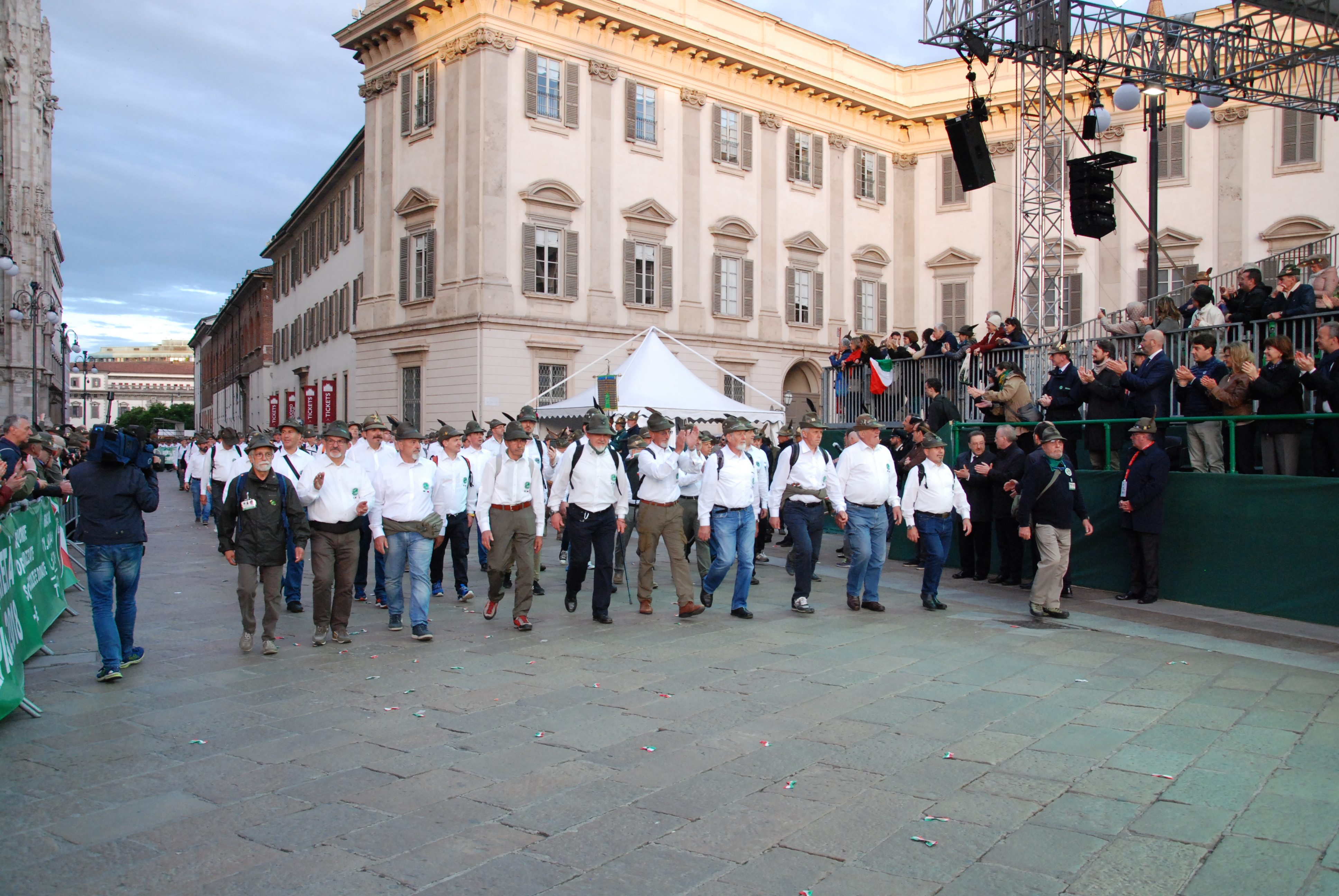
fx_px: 1173
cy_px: 448
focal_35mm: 32
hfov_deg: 59.4
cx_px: 670
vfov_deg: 41.8
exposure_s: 1/160
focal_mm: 21
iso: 1000
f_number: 6.3
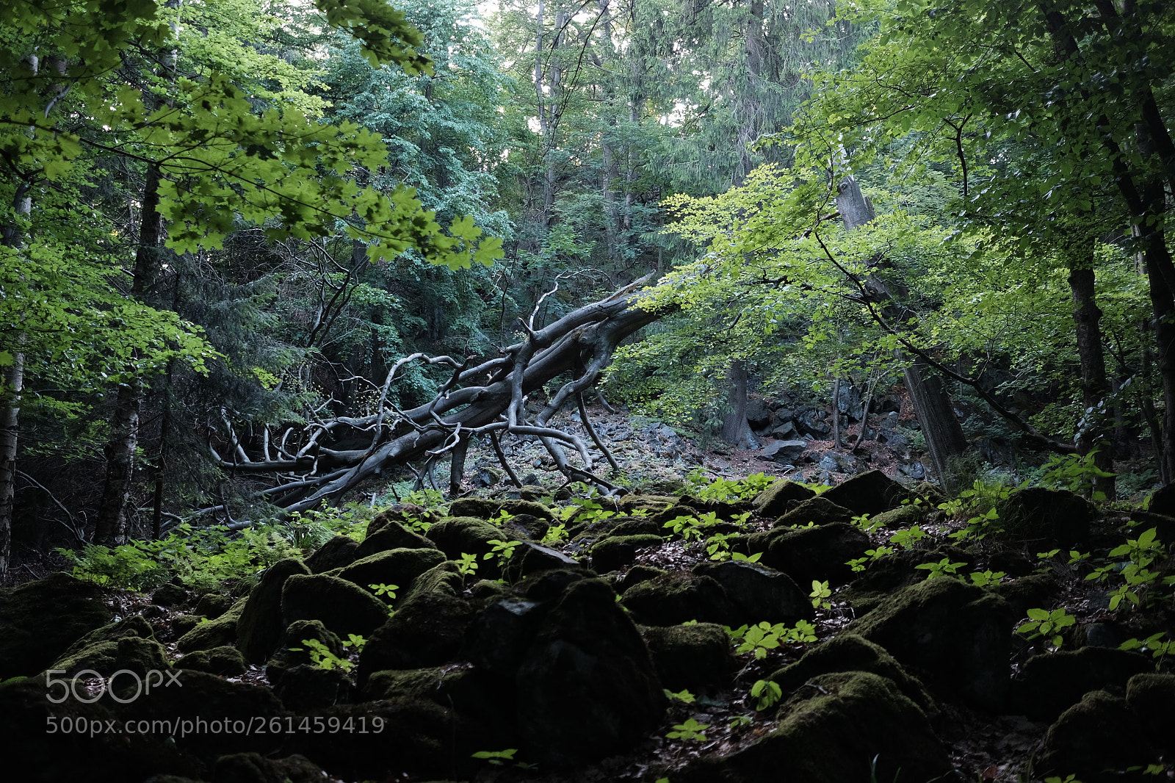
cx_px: 588
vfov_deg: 32.6
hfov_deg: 47.4
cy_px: 392
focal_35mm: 41
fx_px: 1338
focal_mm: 27
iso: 400
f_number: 2.8
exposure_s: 1/60
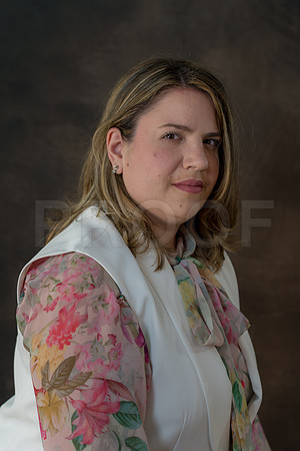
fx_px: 1312
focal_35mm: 105
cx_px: 150
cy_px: 226
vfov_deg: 19.5
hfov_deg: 13.0
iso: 400
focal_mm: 105
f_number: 4.5
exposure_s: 1/100
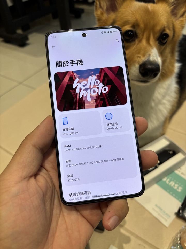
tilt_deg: -46.0
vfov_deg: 67.3
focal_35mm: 26
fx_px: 186
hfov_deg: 53.1
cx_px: 93
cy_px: 124
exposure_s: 1/120
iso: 50
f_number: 1.6
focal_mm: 5.96
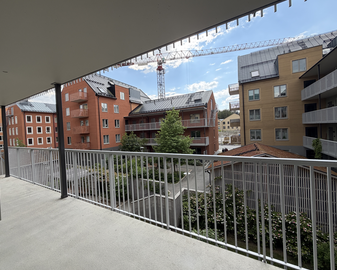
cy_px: 132
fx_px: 150
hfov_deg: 96.6
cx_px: 155
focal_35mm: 15
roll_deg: +2.8
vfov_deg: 84.0
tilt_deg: -1.5
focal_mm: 2.22
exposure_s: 1/502
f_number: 2.2
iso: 64
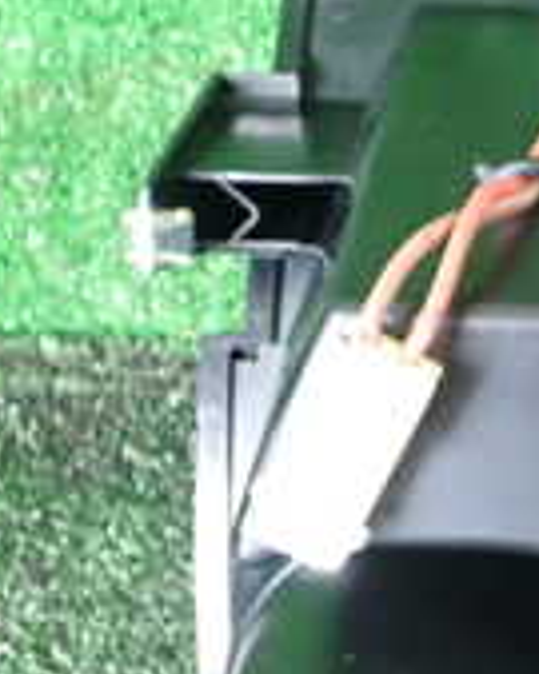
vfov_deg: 18.4
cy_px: 435
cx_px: 755
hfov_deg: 14.0
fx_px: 2076
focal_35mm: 104
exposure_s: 1/30
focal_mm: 5.4
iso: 640
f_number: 2.3
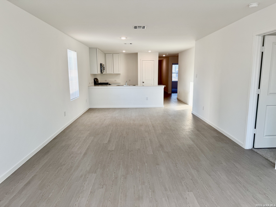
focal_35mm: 24
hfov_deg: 71.6
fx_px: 191
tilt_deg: -9.2
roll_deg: +0.6
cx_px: 138
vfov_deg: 56.8
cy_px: 104
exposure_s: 1/235
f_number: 1.78
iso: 80
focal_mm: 6.76
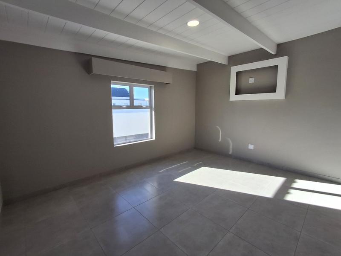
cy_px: 128
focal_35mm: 16
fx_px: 158
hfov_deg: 94.5
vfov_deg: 78.1
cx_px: 170
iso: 40
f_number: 2.2
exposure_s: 1/417
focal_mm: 1.64
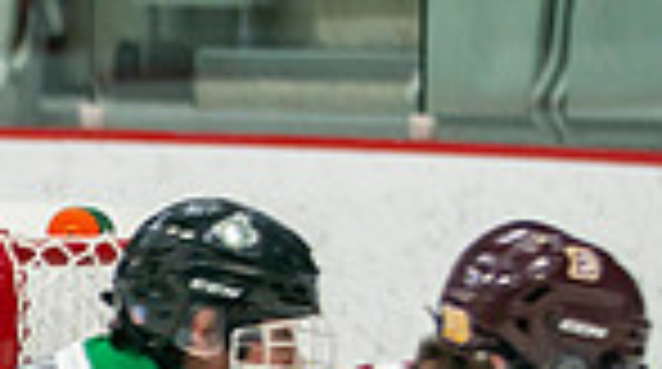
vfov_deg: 1.9
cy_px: 940
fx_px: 11142
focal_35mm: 636
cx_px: -582
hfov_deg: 3.4
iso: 1000
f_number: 2.8
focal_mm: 110
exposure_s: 1/640
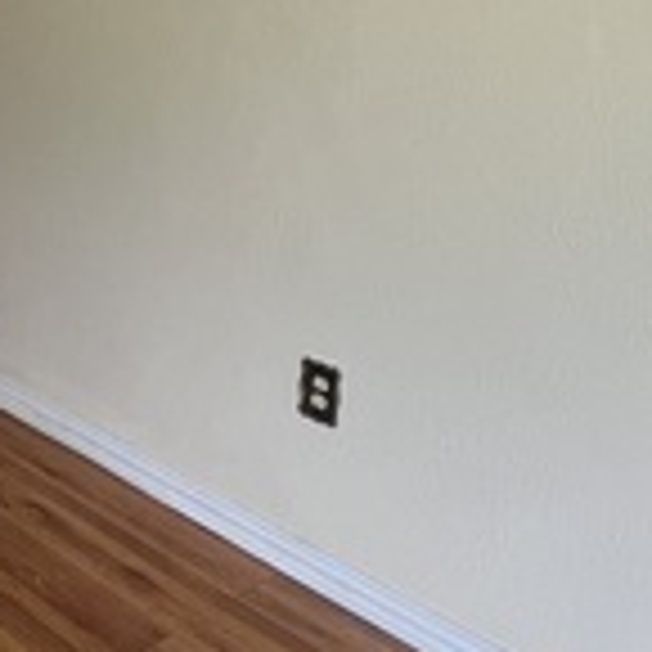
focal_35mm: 53
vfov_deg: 30.2
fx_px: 1129
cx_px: -162
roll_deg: -1.6
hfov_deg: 27.6
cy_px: 20
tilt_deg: -7.3
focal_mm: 1.57
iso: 250
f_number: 1.8
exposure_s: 1/80
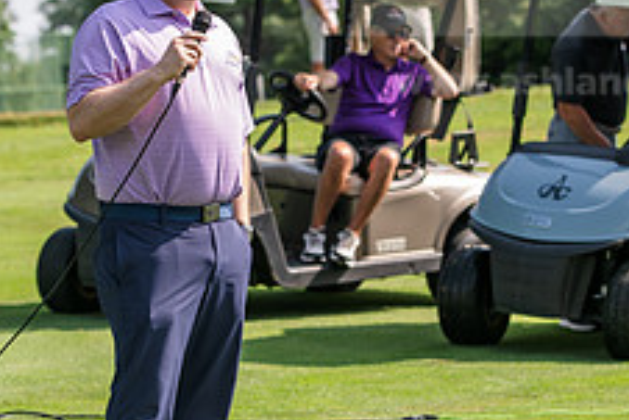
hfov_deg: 9.4
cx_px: 267
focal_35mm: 218
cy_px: 140
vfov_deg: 6.3
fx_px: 3811
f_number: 3.5
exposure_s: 1/400
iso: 80
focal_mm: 85
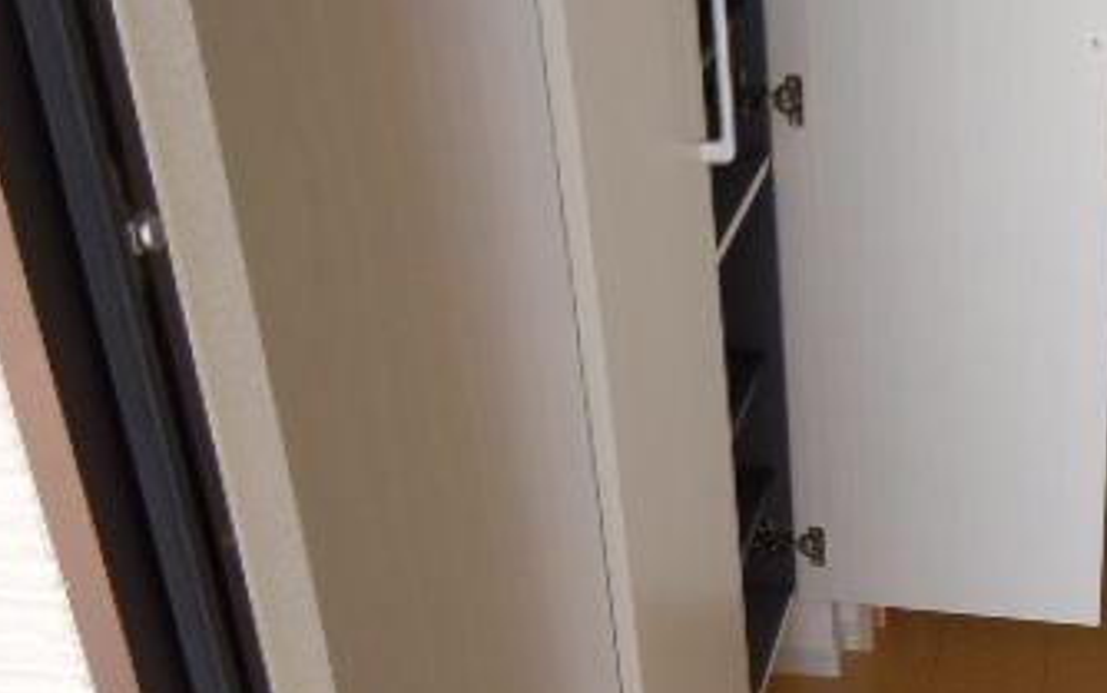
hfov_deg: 32.1
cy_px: 577
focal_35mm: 61
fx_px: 1841
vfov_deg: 21.0
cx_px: 964
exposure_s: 1/80
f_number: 3.5
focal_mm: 5.4
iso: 160
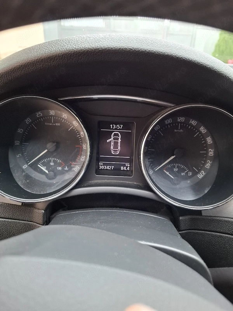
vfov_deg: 73.9
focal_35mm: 23
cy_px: 156
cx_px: 116
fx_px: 206
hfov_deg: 58.9
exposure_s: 1/100
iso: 125
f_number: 1.8
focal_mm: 5.54
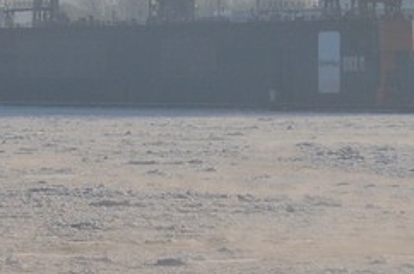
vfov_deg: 2.3
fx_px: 6929
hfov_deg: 3.4
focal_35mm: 604
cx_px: -183
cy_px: 41
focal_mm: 95
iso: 200
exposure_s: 1/1000
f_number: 7.1
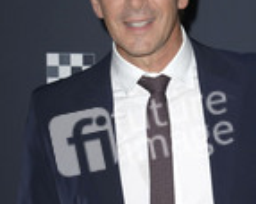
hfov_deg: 11.8
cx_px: 193
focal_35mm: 163
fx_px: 1233
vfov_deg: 9.4
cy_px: 224
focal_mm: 62
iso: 500
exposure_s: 1/250
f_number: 5.6
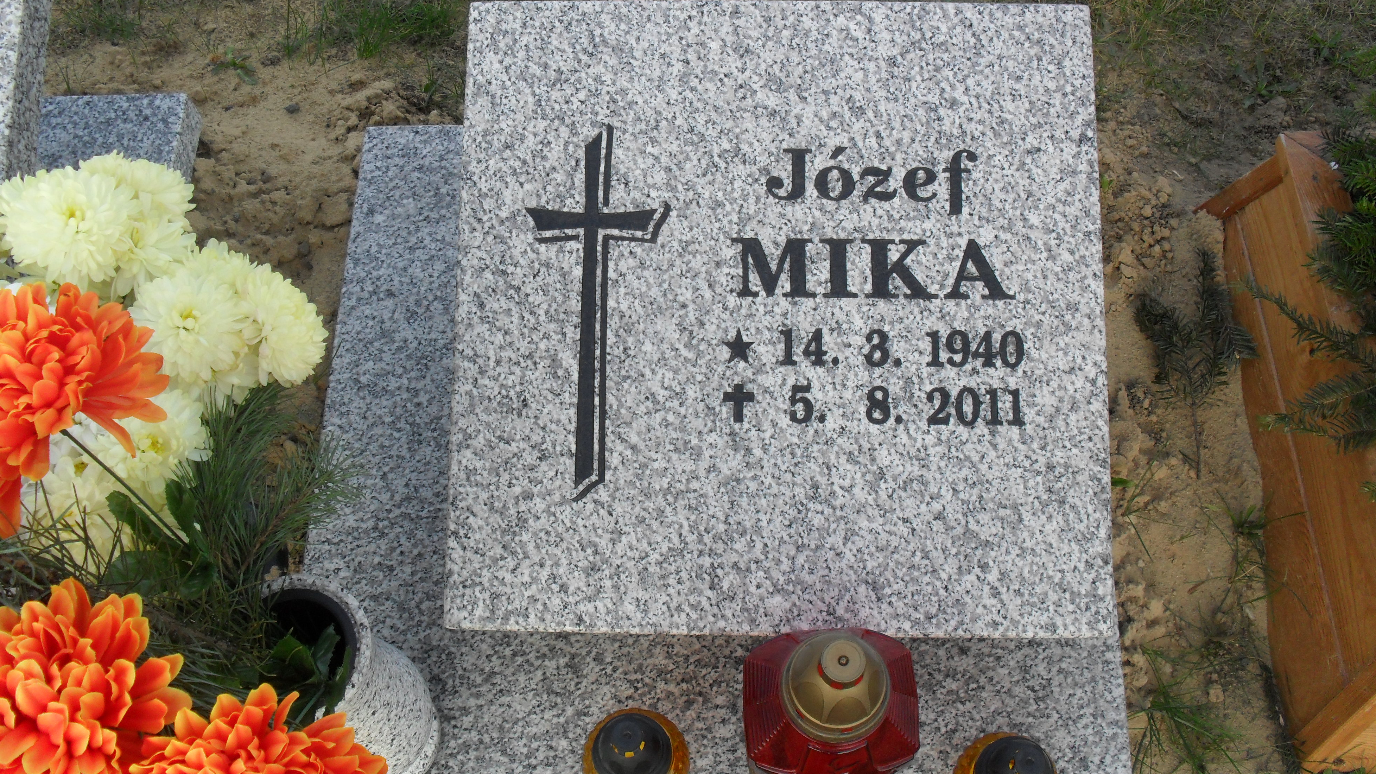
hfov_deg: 51.6
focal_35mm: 39
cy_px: 375
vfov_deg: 30.4
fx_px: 1423
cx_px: 686
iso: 100
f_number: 3.2
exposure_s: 1/250
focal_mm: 6.3
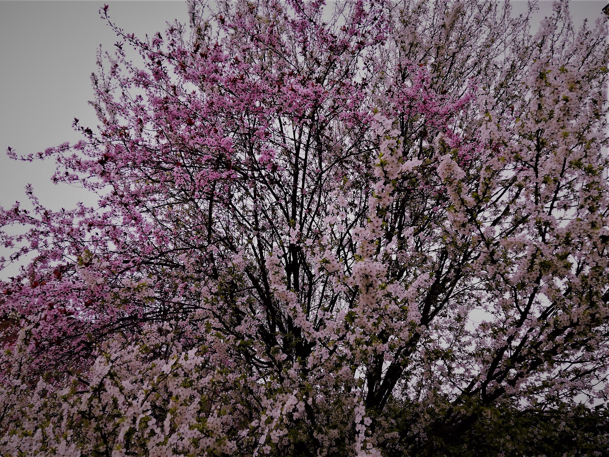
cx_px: 304
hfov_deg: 67.3
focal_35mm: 26
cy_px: 228
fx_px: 457
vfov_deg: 53.1
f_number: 2.2
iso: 50
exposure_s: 1/374
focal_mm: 3.81
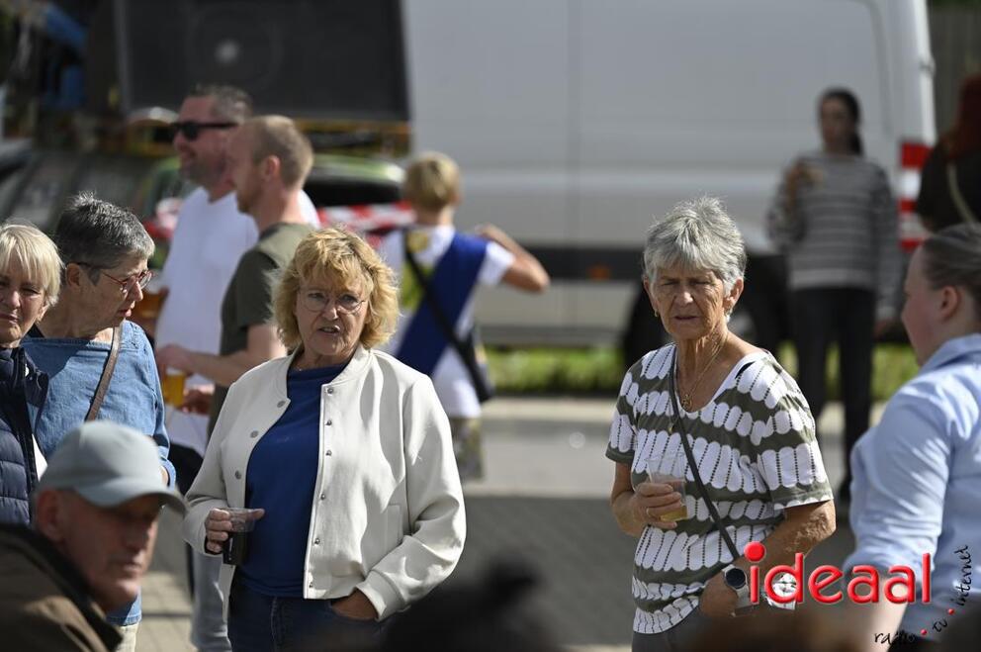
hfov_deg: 6.4
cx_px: 490
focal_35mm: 320
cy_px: 326
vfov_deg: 4.3
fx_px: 8710
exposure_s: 1/2500
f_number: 6.3
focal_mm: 320
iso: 400
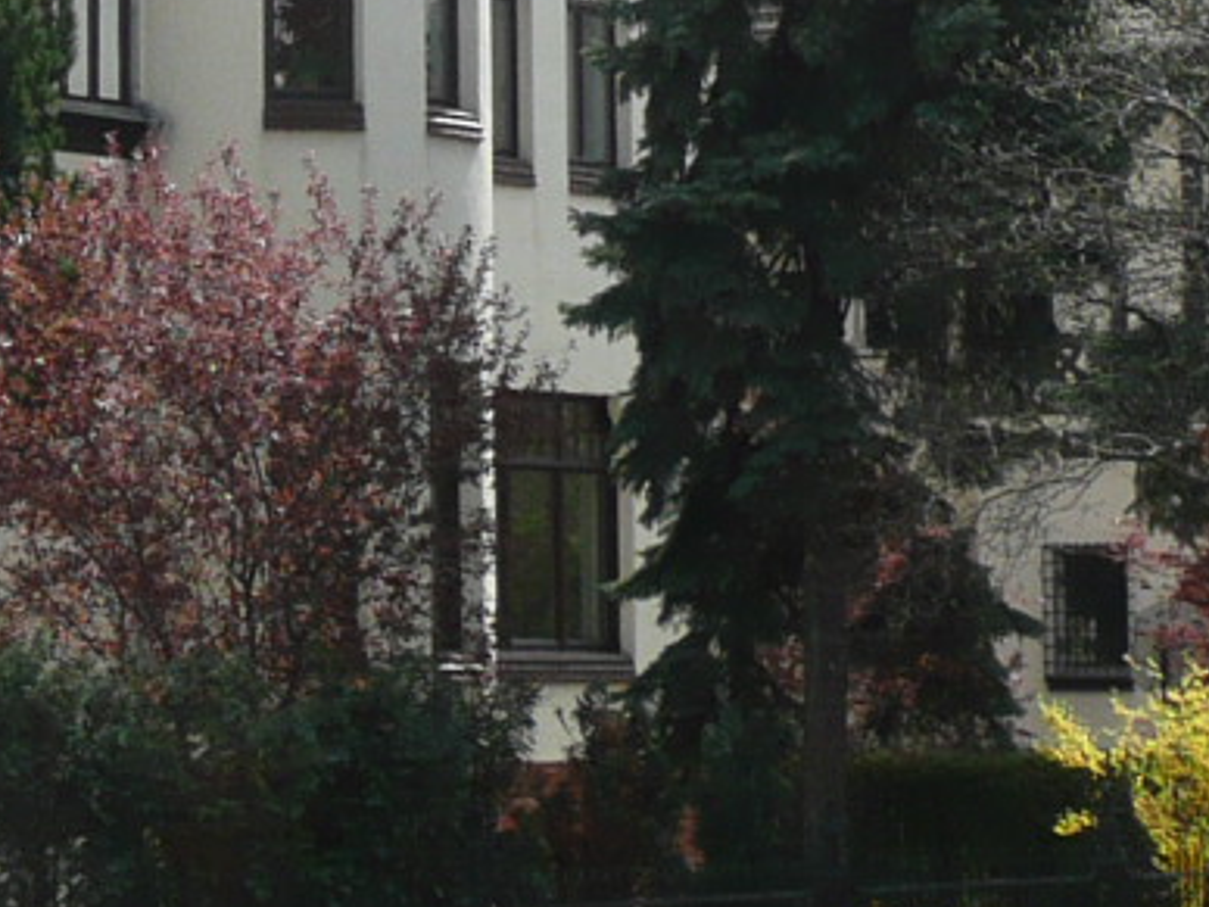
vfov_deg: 9.0
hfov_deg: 11.5
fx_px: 5763
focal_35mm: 165
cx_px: -567
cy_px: 100
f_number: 3.7
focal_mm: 5.8
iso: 100
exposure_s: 1/500
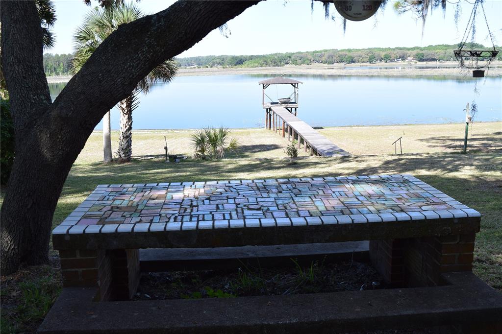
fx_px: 481
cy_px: 167
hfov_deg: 55.1
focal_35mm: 34
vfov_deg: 38.3
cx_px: 251
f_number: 8
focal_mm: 23
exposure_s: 1/250
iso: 250
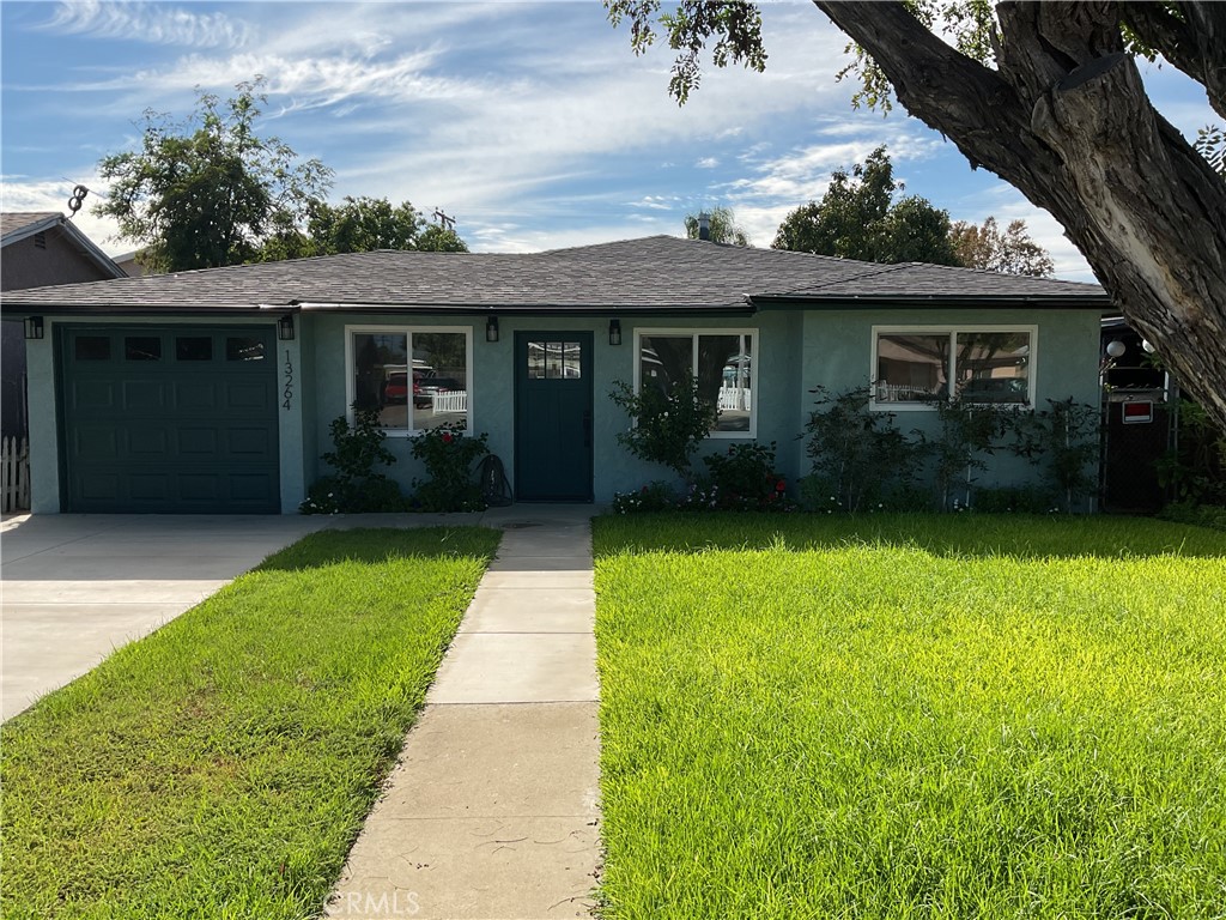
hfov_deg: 61.7
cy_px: 460
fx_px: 1027
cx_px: 613
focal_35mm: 29
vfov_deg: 48.2
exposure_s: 1/2227
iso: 16
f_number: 1.8
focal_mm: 3
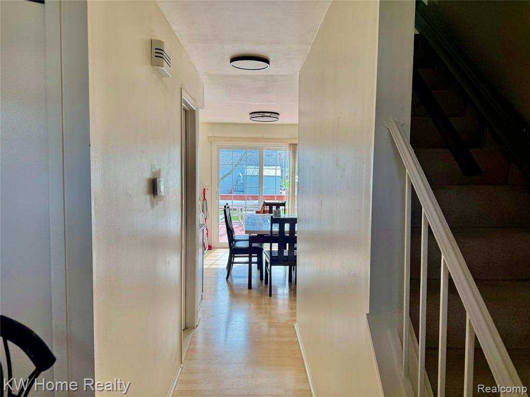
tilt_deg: -1.4
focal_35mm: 24
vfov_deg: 56.8
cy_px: 198
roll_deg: -1.4
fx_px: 367
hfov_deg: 71.6
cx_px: 265
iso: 80
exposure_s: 1/181
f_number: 1.78
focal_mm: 6.76
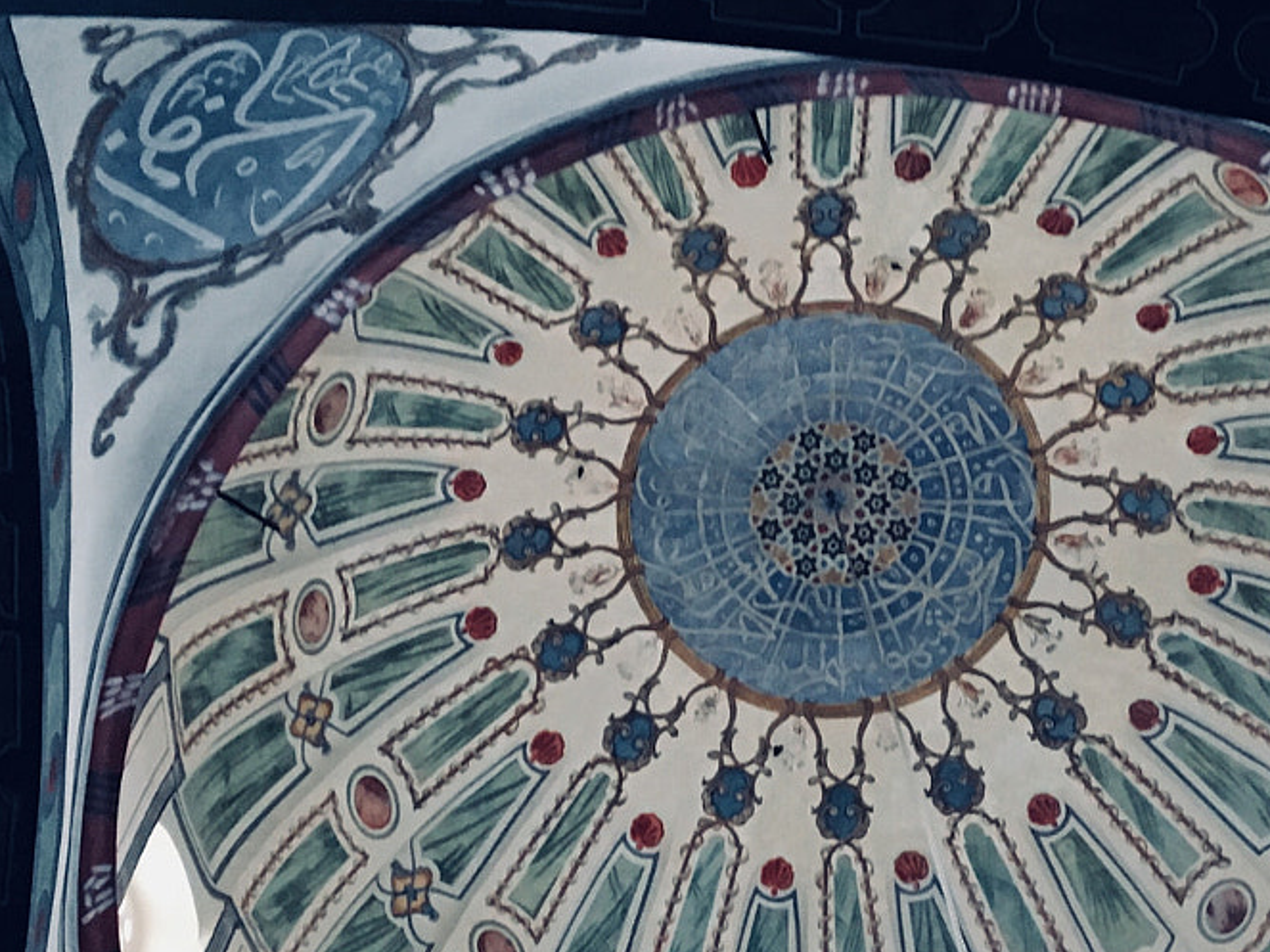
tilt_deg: +71.7
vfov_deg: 20.8
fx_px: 2568
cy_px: 730
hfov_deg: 27.6
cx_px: 826
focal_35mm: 70
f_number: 2.2
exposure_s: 1/17
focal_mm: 4.15
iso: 200
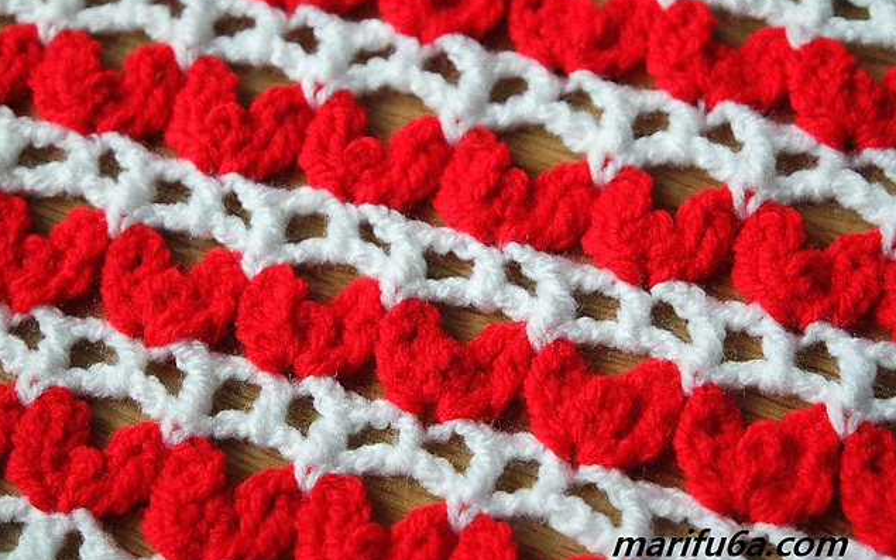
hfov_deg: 27.5
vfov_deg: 17.4
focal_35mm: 75
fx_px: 1832
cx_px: 447
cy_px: 281
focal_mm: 48
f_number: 5.6
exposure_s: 1/80
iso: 1600
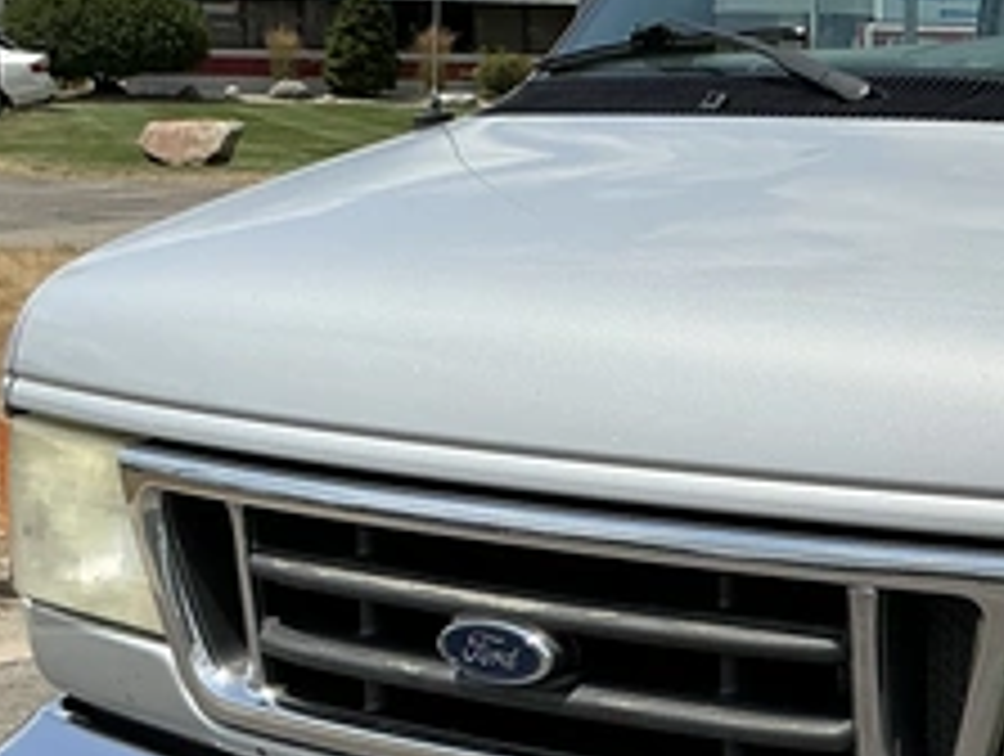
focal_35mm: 94
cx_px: 1220
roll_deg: -1.0
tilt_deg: -6.5
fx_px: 2731
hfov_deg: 19.6
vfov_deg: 15.8
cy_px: 457
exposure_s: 1/2667
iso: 25
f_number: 1.8
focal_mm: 3
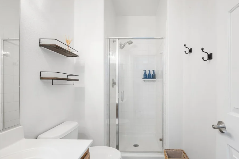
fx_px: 106
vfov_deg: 73.6
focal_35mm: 16
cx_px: 134
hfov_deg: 96.2
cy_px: 88
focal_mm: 14
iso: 100
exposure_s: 4
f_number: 9
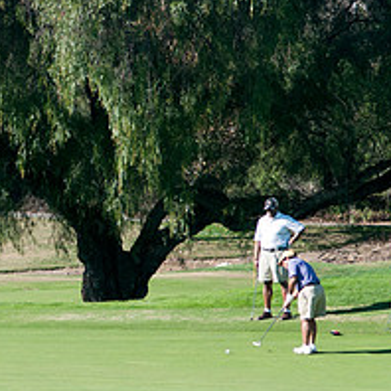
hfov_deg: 8.5
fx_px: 2620
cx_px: 59
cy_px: 274
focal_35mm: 205
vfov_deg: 8.5
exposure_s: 1/320
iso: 200
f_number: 4.5
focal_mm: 55
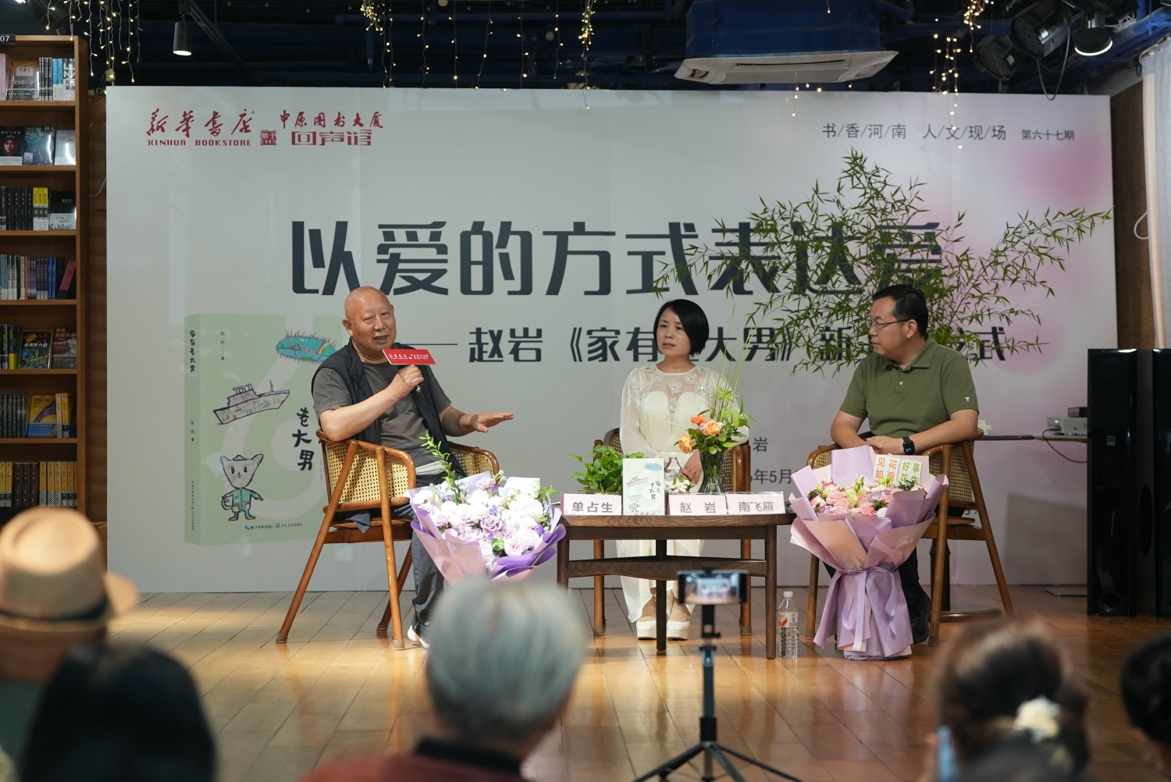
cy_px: 391
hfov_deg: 25.7
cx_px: 586
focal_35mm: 79
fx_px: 2571
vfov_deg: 17.3
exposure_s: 1/500
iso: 1600
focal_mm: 79
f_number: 3.2
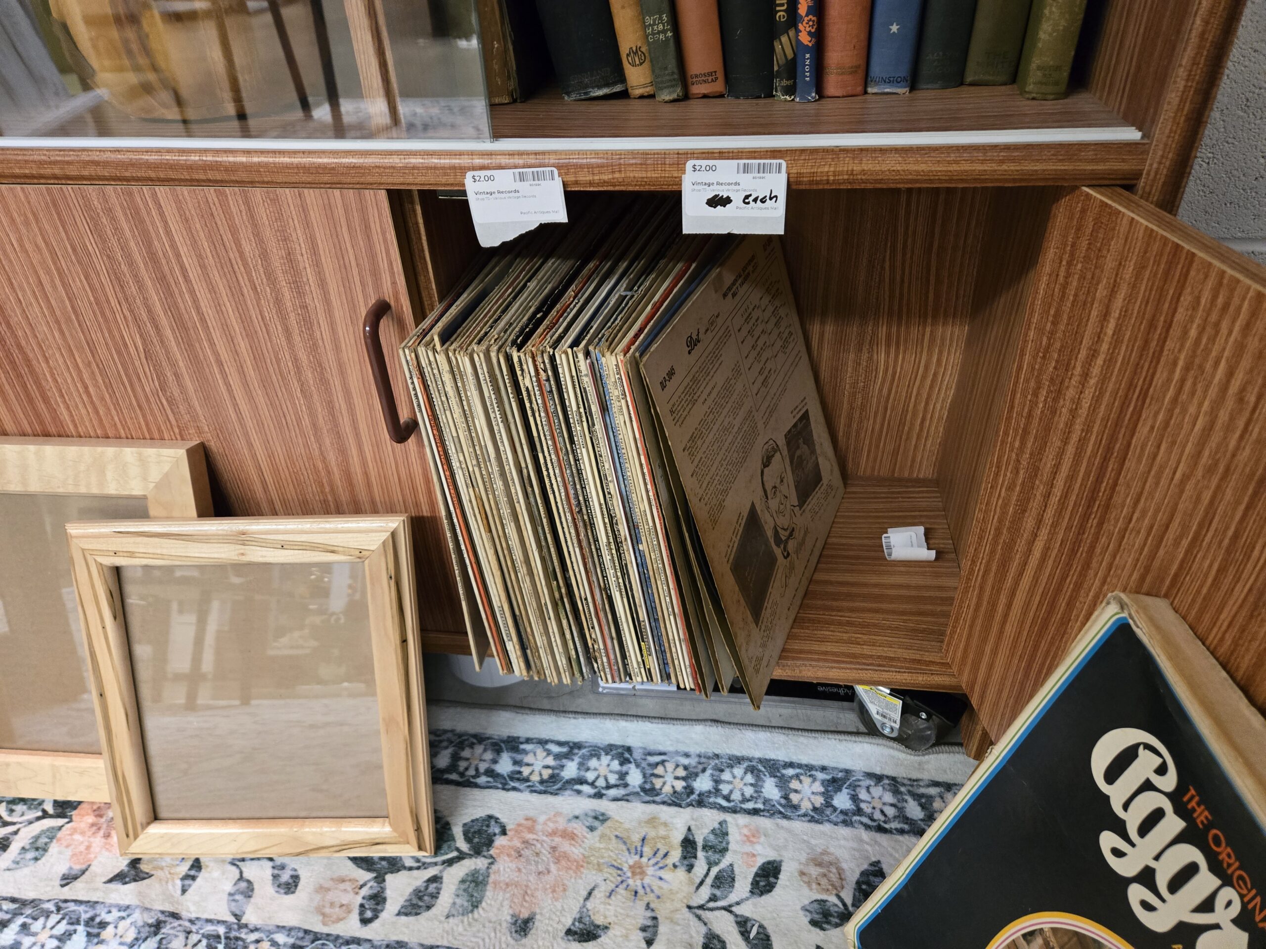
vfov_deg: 58.9
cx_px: 633
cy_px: 474
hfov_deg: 73.9
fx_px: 841
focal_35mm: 23
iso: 800
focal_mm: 5.4
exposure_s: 1/60
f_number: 1.8
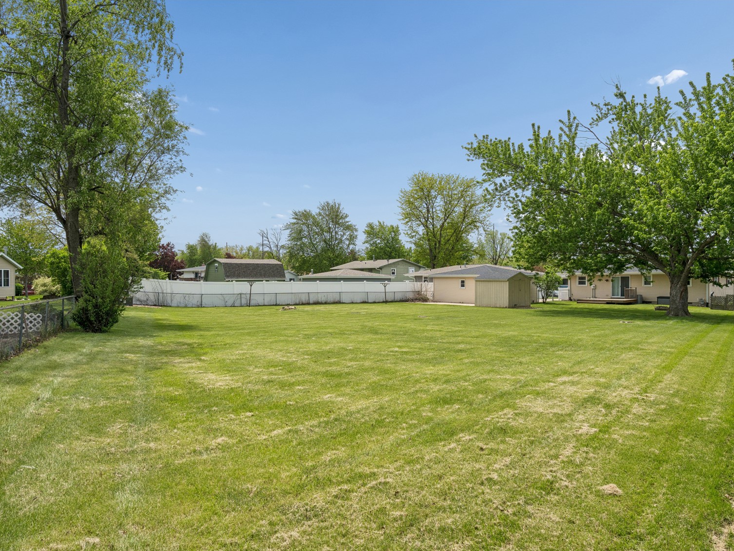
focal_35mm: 25
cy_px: 276
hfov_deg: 69.4
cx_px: 375
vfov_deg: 54.9
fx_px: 530
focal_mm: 23
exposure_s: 1/2000
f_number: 8
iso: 400
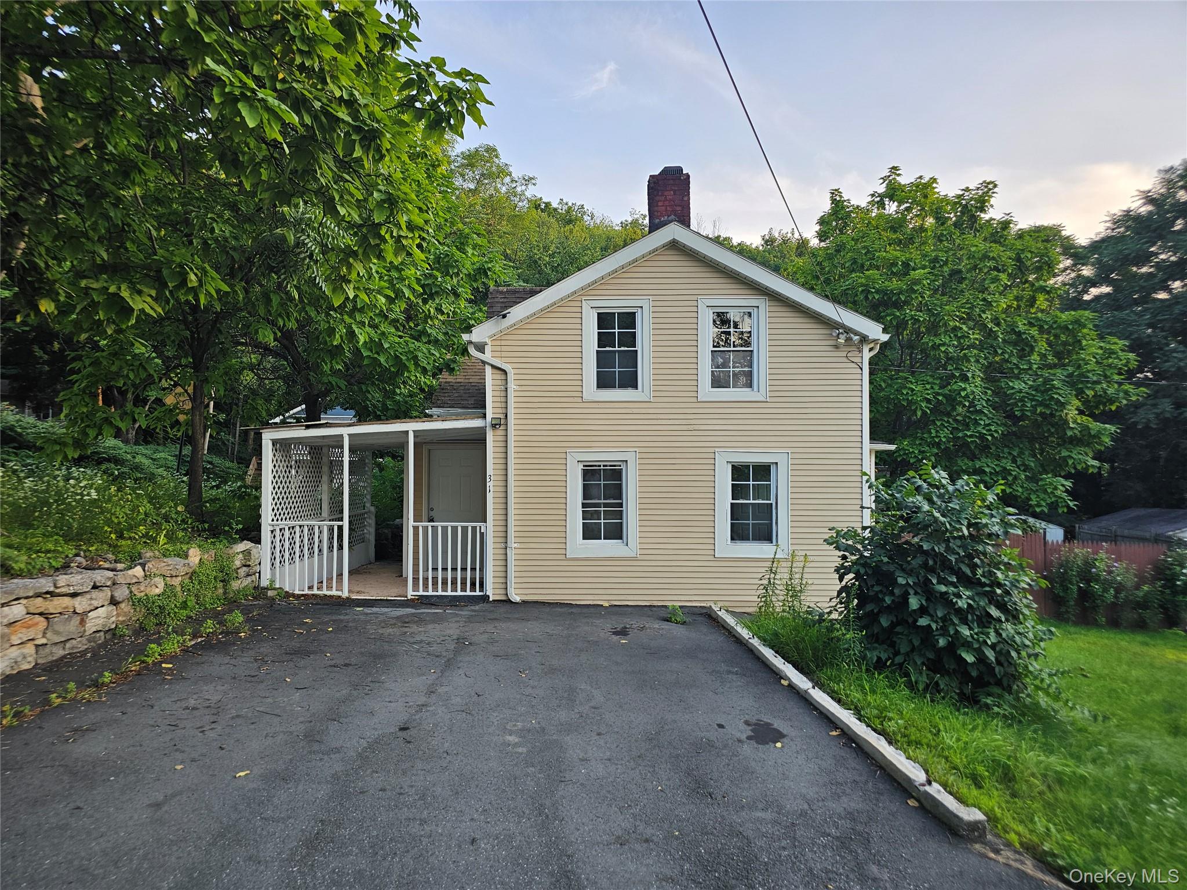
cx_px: 594
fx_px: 789
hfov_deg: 73.9
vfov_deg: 58.9
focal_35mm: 23
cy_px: 445
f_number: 1.7
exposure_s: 1/180
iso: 32
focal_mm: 6.3
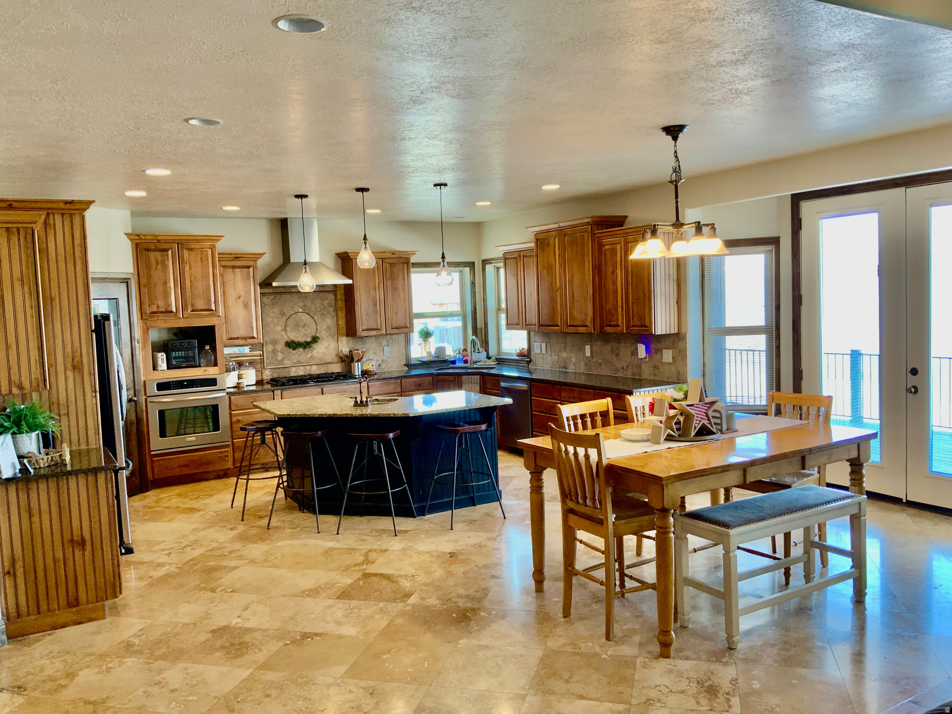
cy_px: 357
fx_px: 798
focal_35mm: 29
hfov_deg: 61.7
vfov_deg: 48.2
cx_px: 476
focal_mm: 3
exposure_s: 1/60
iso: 50
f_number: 1.8
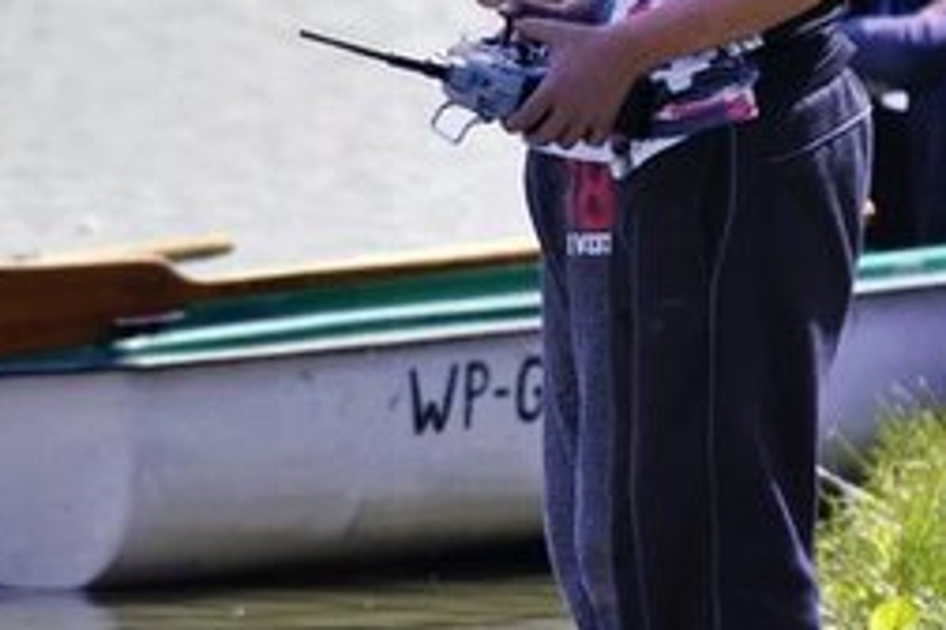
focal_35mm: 774
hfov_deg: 2.7
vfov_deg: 1.8
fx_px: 20337
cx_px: 683
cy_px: 82
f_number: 5.6
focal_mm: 200
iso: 220
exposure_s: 1/500
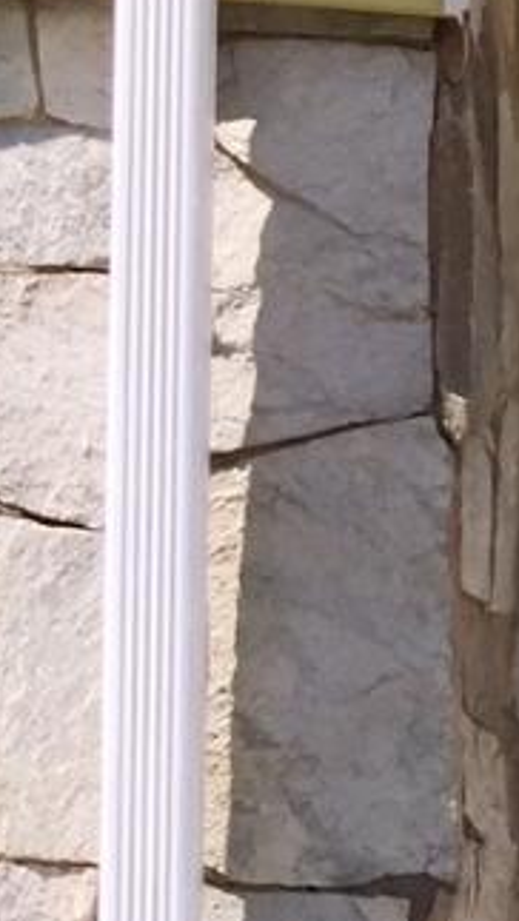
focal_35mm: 141
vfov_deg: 14.4
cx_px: 1990
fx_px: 3445
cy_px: 1317
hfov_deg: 6.9
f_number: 2.2
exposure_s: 1/2083
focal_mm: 4.15
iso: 32
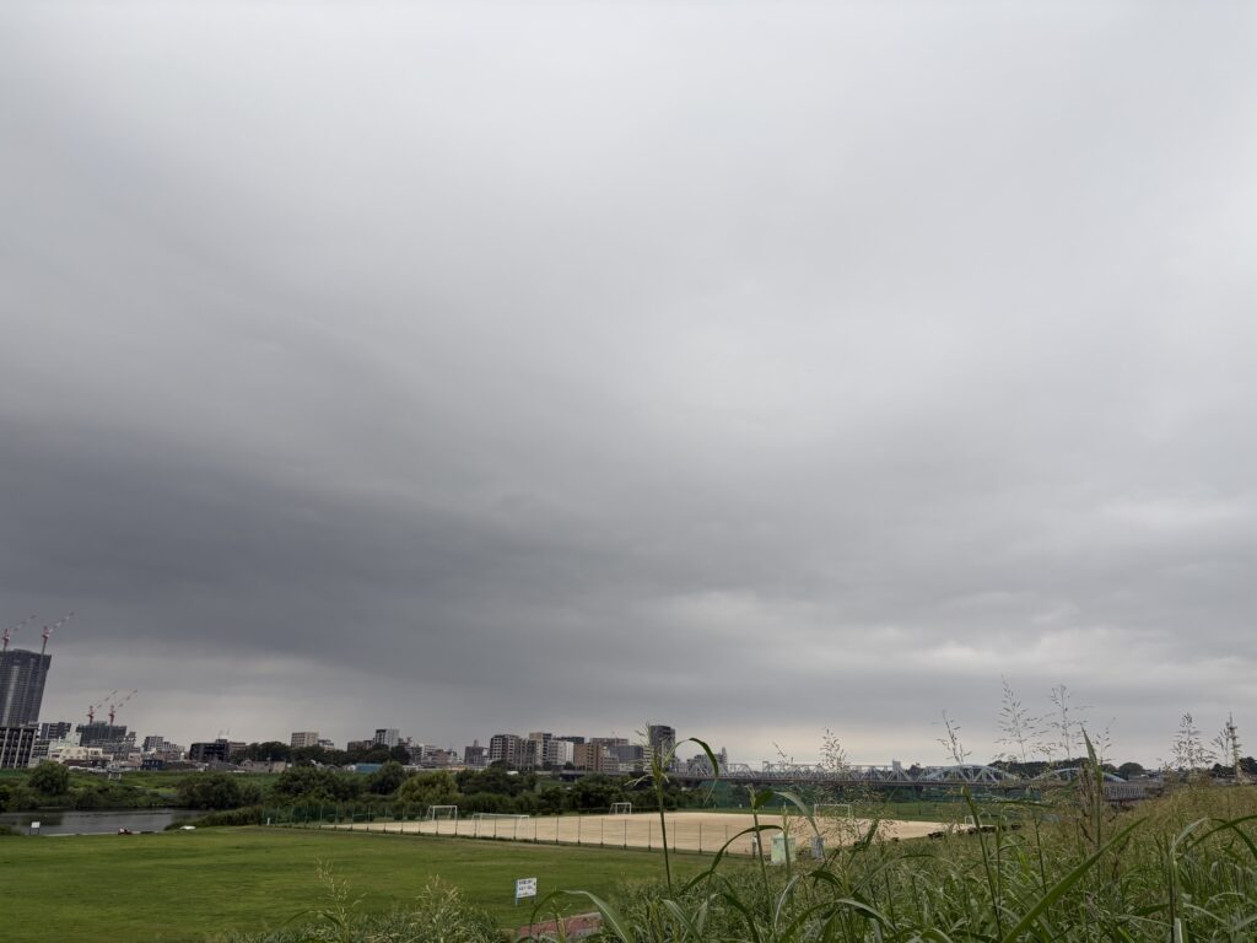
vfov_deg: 53.1
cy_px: 472
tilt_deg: +17.4
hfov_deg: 67.3
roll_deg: -1.5
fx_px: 944
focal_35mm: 26
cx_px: 628
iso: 50
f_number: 1.6
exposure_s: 1/343
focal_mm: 5.96
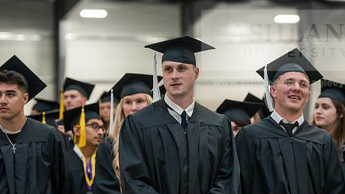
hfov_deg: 16.4
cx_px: 179
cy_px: 98
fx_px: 1198
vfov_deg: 9.3
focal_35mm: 131
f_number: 3.5
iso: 3200
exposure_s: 1/200
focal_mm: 102
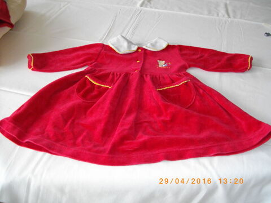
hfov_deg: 56.8
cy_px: 102
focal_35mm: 32
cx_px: 136
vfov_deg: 44.2
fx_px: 251
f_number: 2.9
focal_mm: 5.7
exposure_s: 1/50
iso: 200
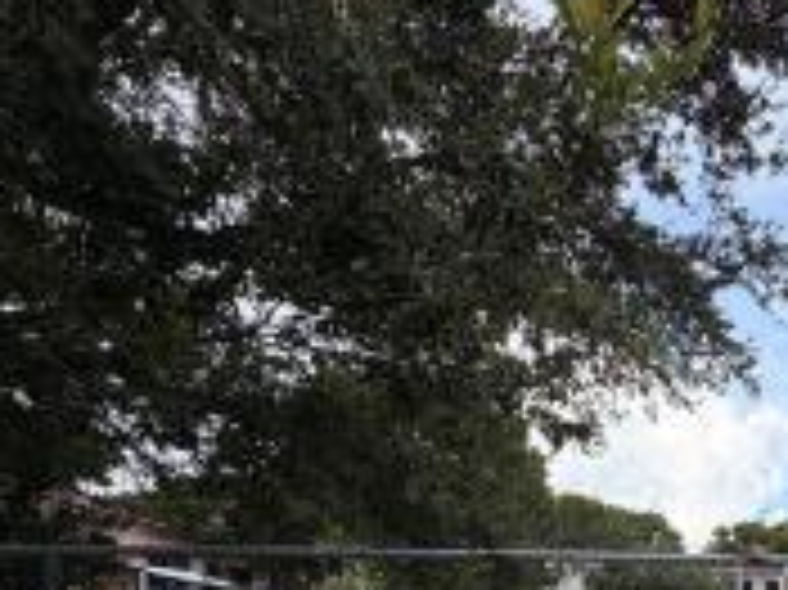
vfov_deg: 38.6
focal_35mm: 32
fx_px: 728
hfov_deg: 52.8
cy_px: 604
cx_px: 639
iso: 20
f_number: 2.2
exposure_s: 1/1211
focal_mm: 2.22
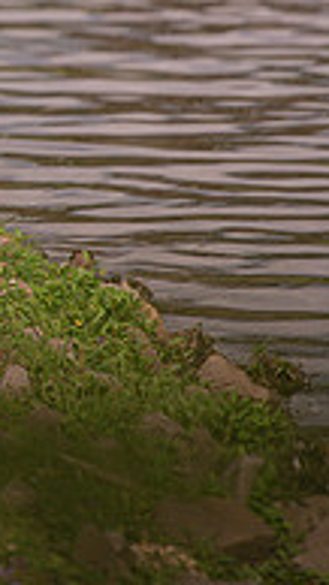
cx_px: -420
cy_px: 35
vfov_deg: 3.4
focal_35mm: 626
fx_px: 9717
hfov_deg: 1.9
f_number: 3.2
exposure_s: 1/4000
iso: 400
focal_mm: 200
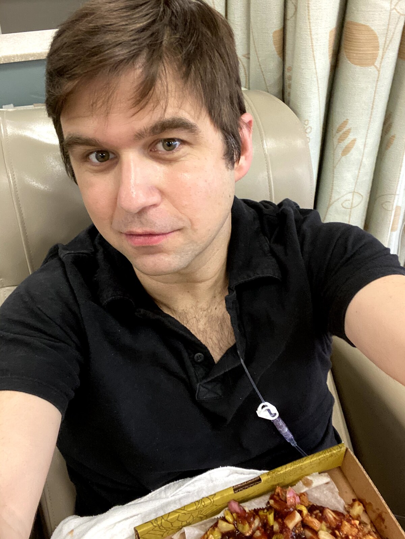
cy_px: 270
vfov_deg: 60.0
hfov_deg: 46.8
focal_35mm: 30
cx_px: 202
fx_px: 468
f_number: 2.2
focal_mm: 2.71
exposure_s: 1/40
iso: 250
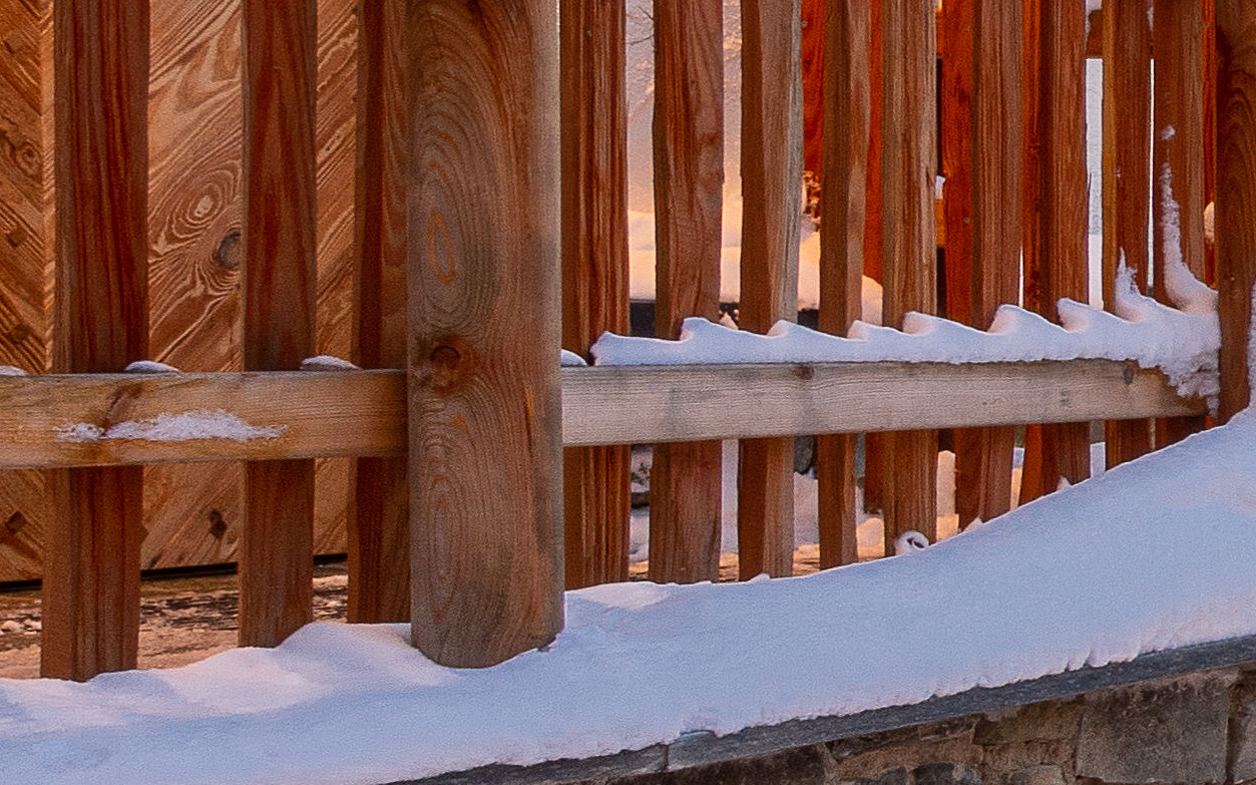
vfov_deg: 13.9
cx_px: 3113
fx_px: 3217
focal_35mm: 94
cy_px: 368
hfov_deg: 14.1
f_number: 16
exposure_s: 1/2
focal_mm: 14
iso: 100
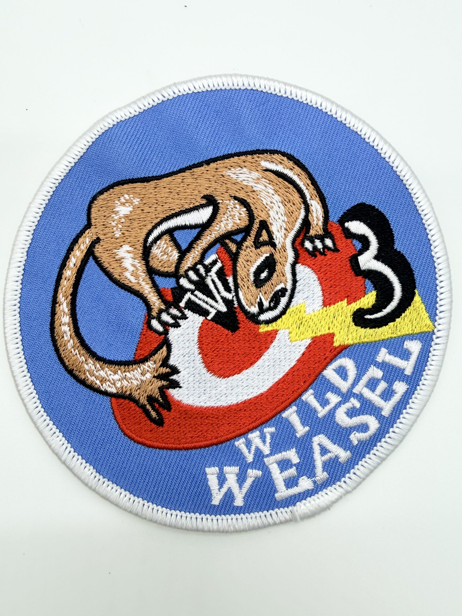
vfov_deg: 67.2
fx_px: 463
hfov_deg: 53.0
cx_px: 246
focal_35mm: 26
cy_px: 327
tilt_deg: -84.3
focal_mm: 2.22
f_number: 2.2
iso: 40
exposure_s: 1/123
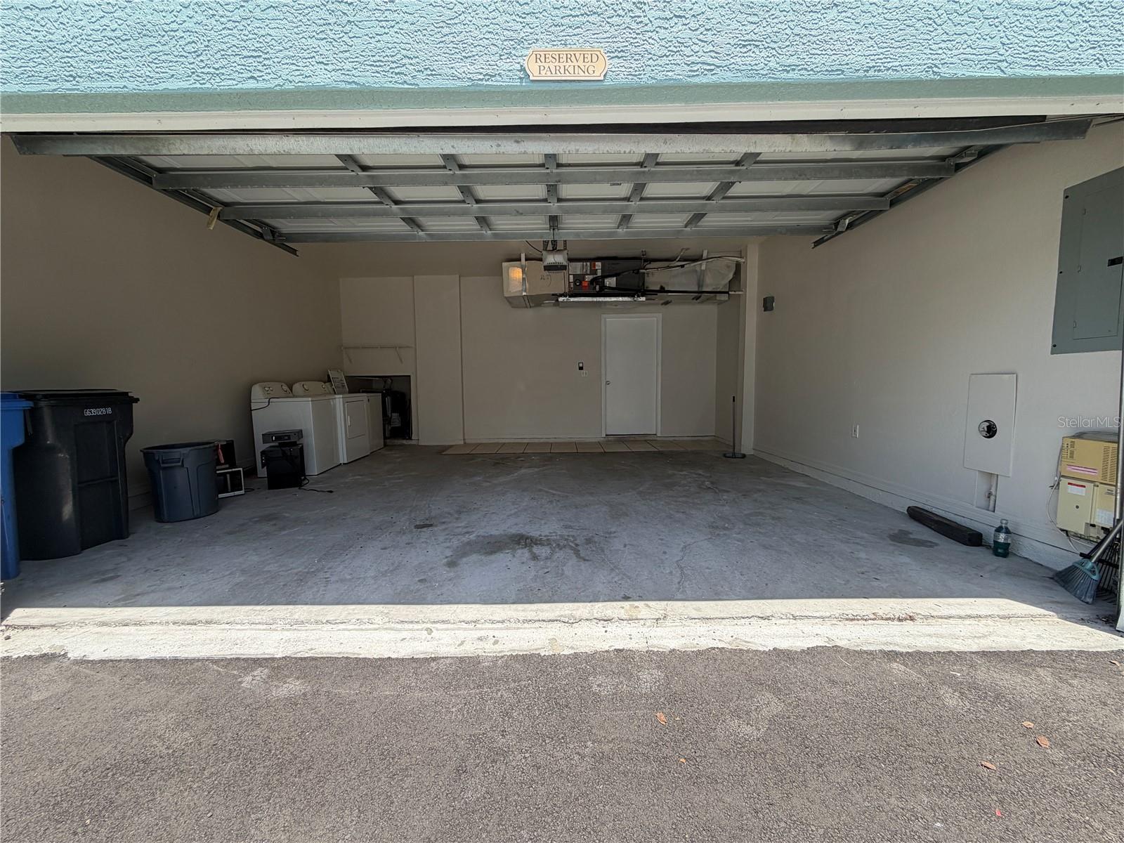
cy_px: 422
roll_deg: +1.0
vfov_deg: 85.7
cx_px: 562
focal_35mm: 14
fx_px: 455
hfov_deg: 102.1
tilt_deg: -4.8
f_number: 2.2
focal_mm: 2.22
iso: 64
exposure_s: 1/461
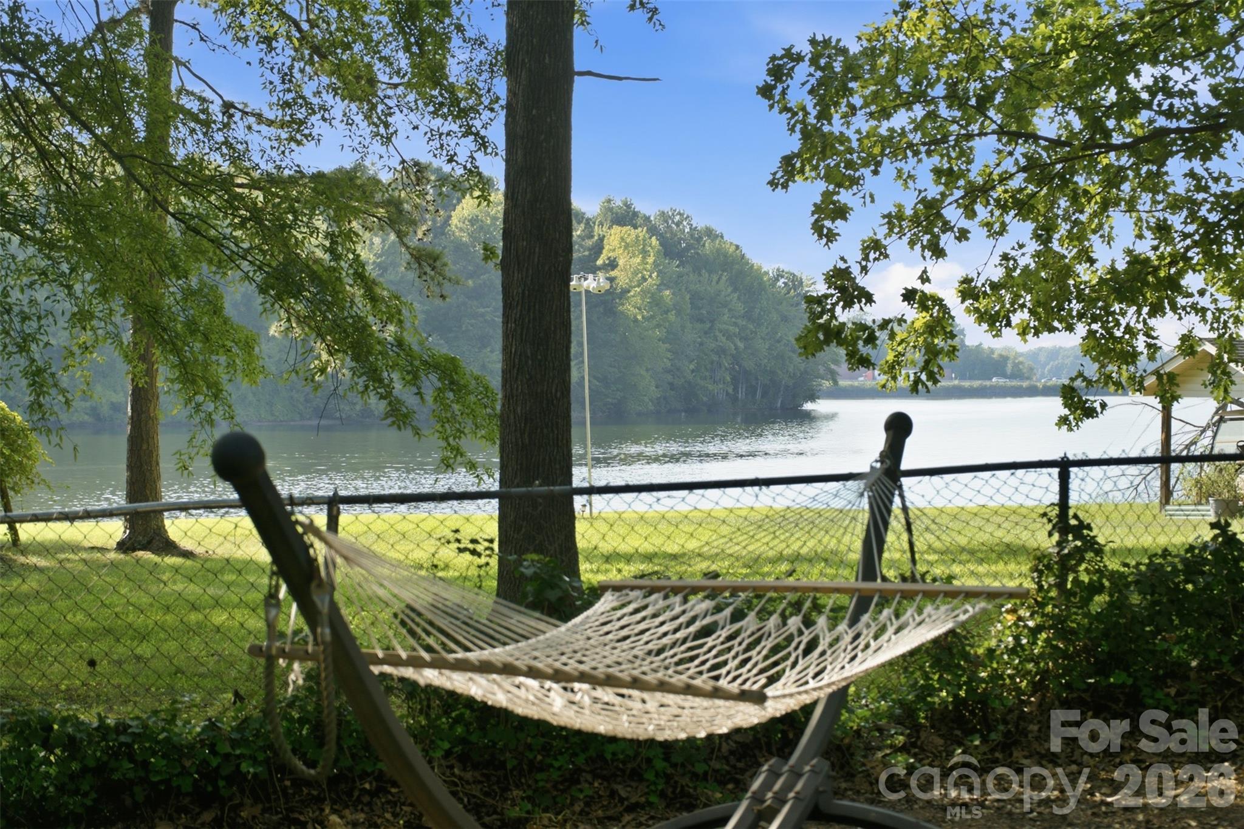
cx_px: 622
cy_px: 414
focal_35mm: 70
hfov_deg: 28.8
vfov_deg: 19.5
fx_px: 2419
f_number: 6.3
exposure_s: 1/125
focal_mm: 70
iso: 250
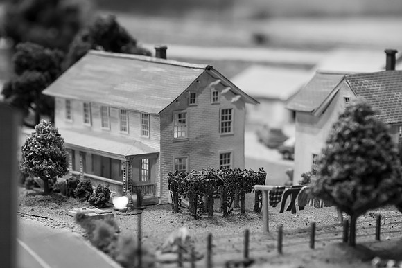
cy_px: 134
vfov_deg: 11.4
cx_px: 201
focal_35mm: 120
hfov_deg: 17.0
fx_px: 1344
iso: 3200
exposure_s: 1/80
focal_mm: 115
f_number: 7.1
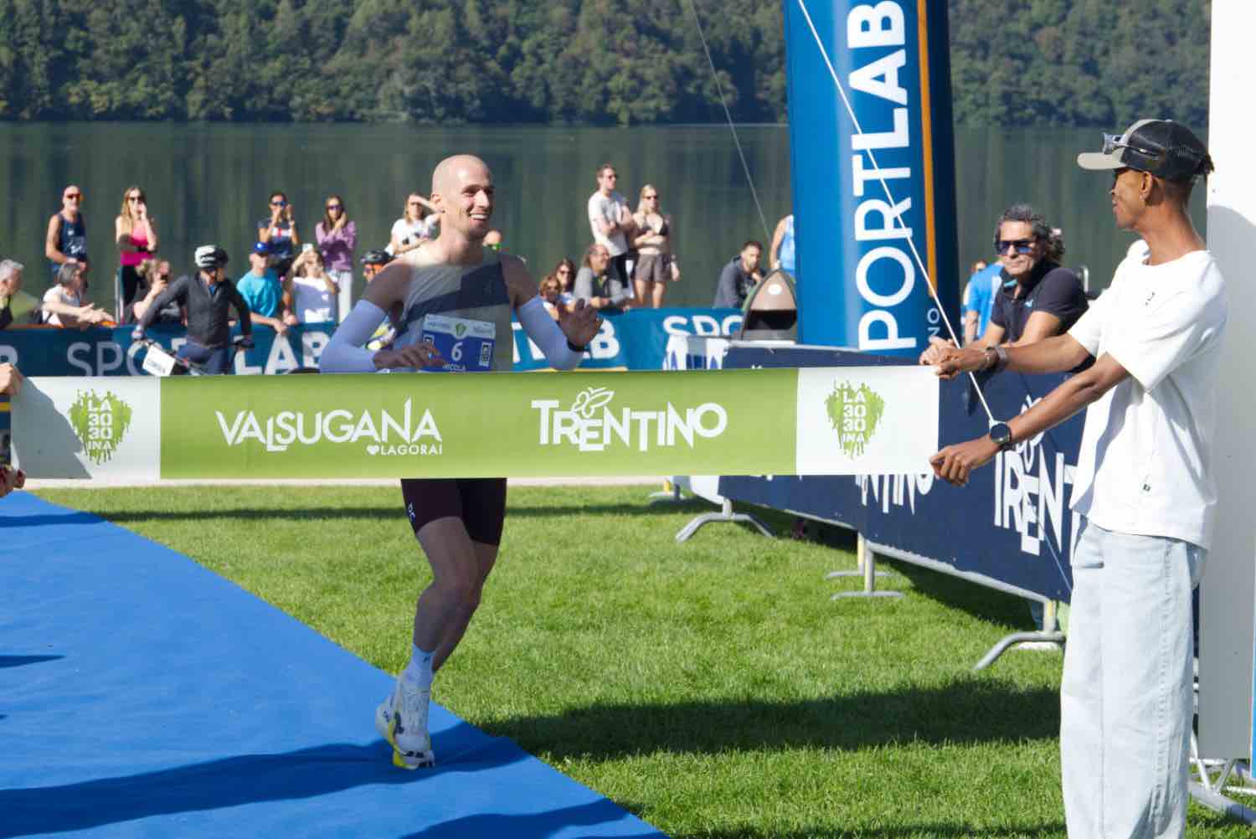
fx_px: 1676
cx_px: 628
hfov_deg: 41.1
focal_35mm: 48
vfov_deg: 28.1
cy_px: 420
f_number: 5
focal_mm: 48
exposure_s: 1/1250
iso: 320
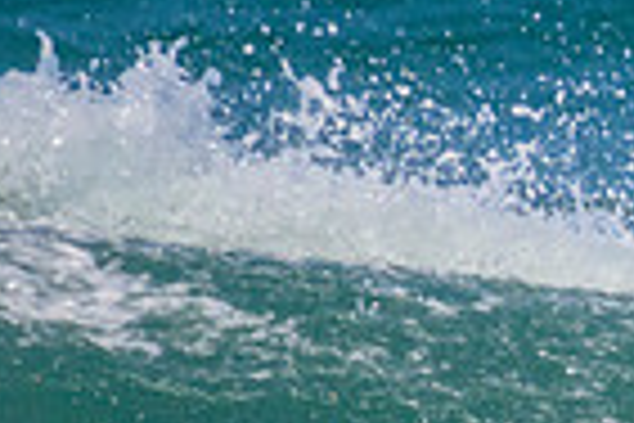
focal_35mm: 4508
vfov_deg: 0.3
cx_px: 1605
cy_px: 331
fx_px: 79385
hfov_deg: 0.5
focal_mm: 800
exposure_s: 1/2000
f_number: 11
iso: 1800
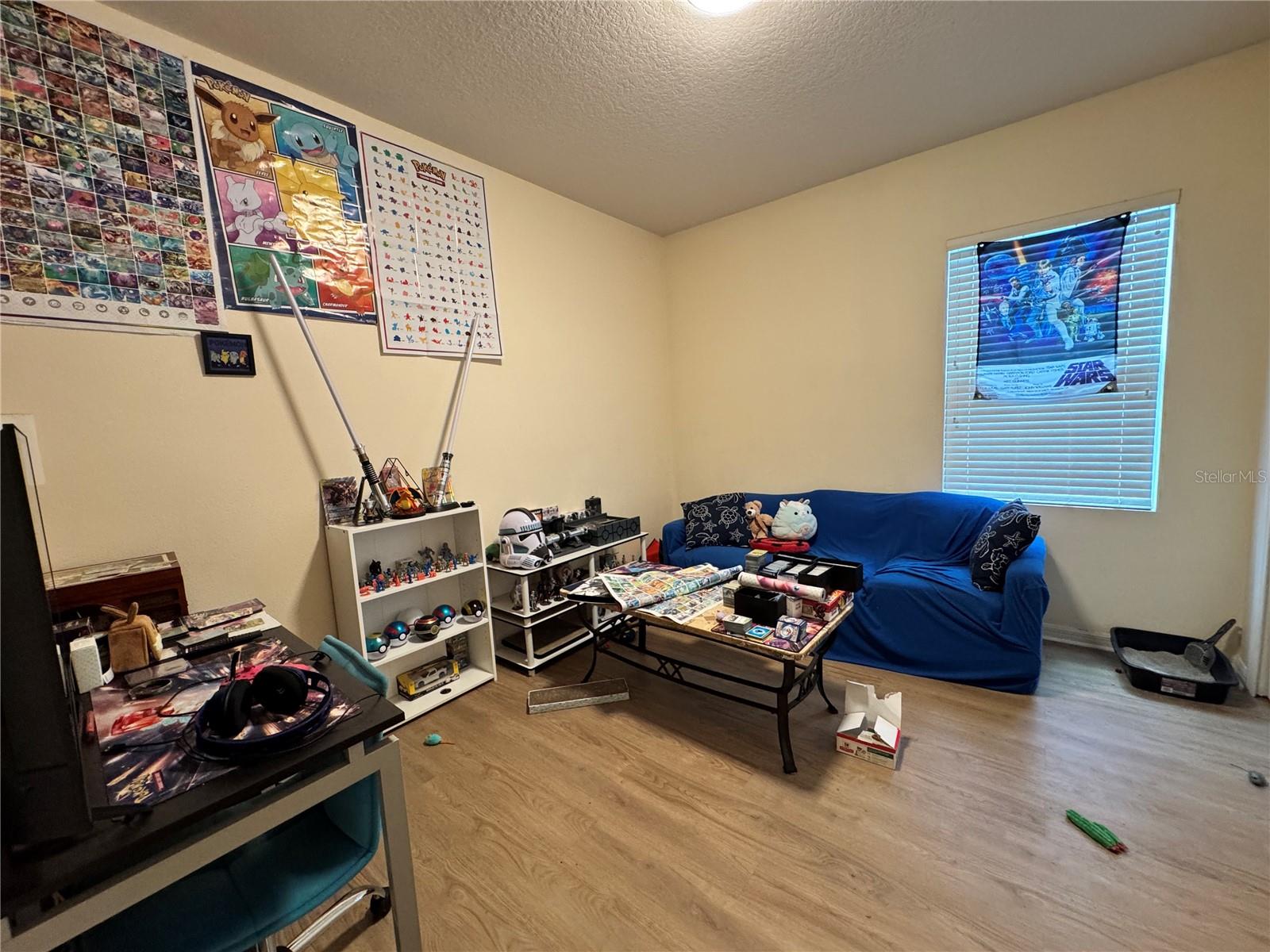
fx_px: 514
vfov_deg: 85.7
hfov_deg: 102.1
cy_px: 476
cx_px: 635
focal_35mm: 14
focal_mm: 2.22
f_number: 2.2
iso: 320
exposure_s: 1/42
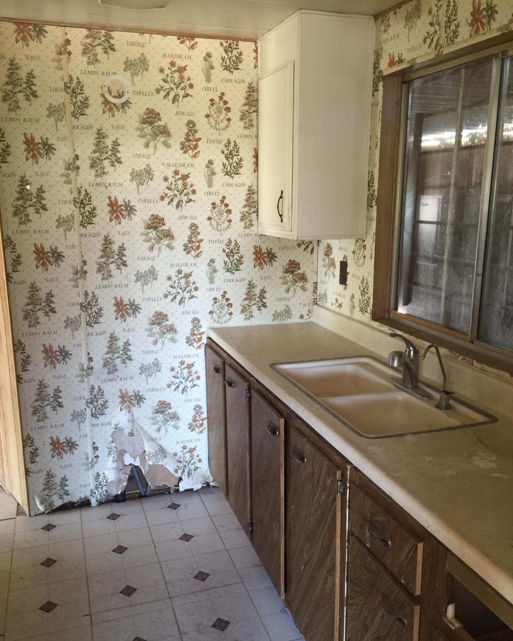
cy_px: 349
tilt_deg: -13.9
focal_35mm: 31
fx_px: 588
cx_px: 255
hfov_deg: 47.1
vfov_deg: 57.1
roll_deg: -0.4
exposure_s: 1/15
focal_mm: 4.15
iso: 64
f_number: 2.2
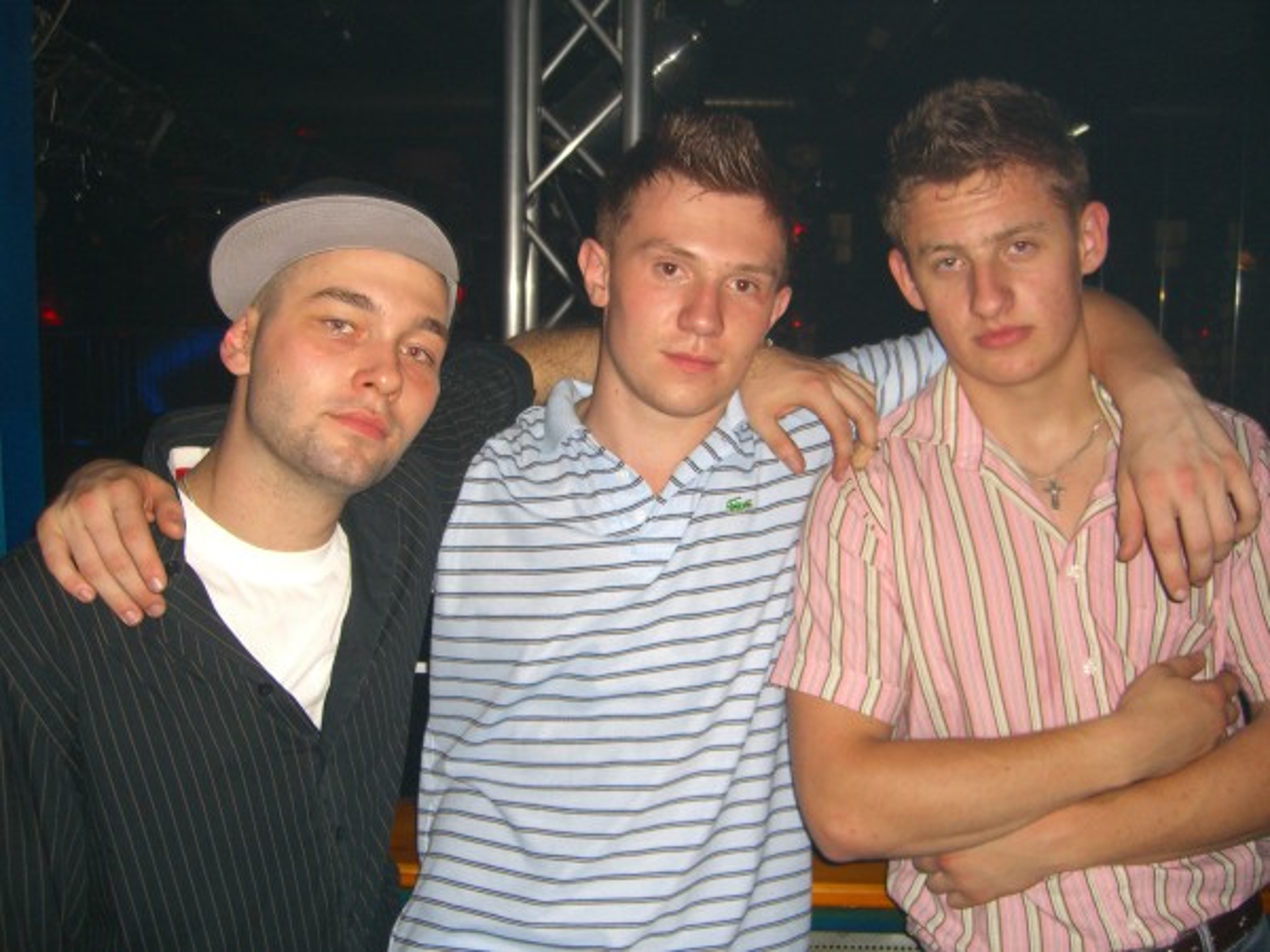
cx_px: 635
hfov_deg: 49.0
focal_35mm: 38
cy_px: 476
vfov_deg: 37.7
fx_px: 1394
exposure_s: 1/60
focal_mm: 7.9
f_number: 2.8
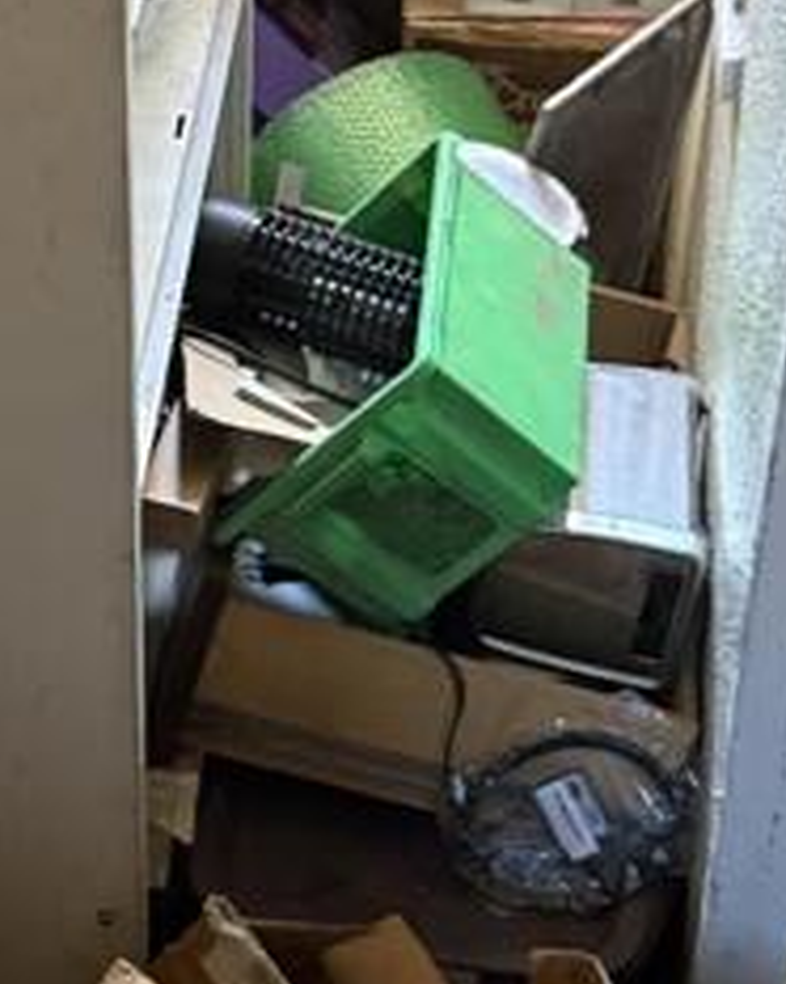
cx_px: 199
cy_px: 380
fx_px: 2999
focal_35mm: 103
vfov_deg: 18.6
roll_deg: -1.0
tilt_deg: -35.8
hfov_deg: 14.9
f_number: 1.78
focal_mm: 6.76
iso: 800
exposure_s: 1/41
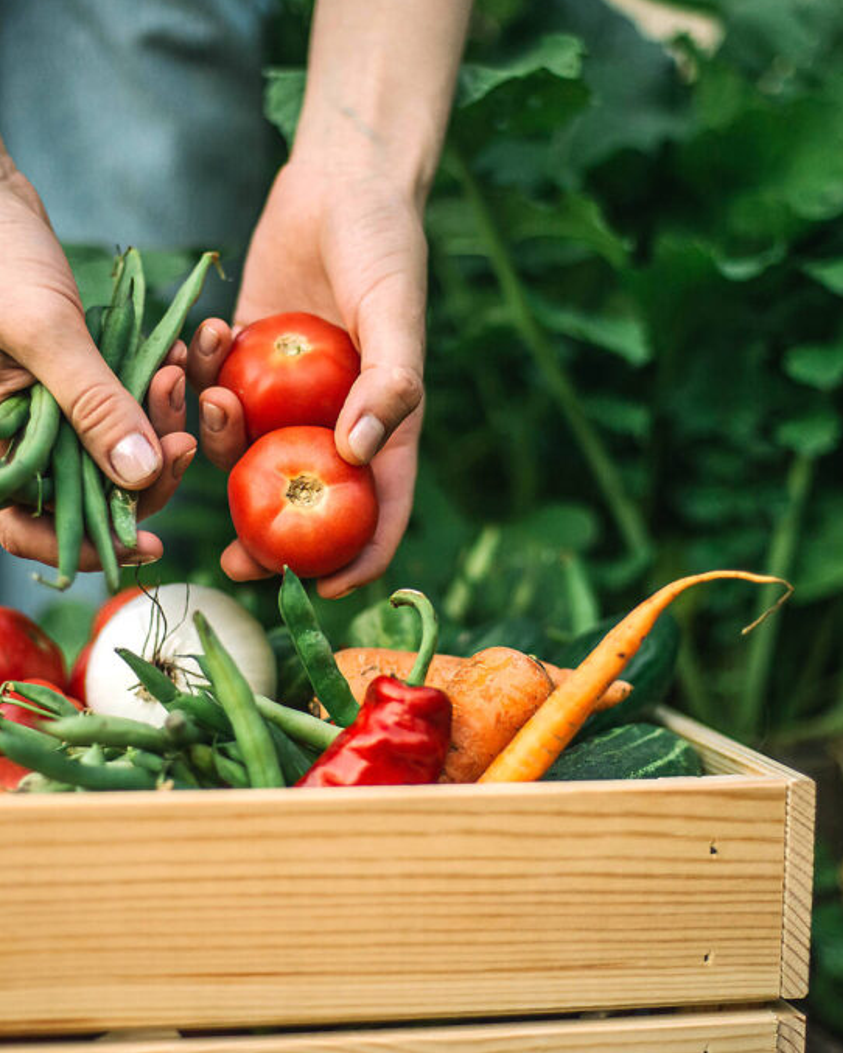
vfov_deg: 26.8
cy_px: 527
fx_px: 2213
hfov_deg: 21.5
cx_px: 361
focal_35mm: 71
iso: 1800
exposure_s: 1/8000
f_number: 1.8
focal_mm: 50
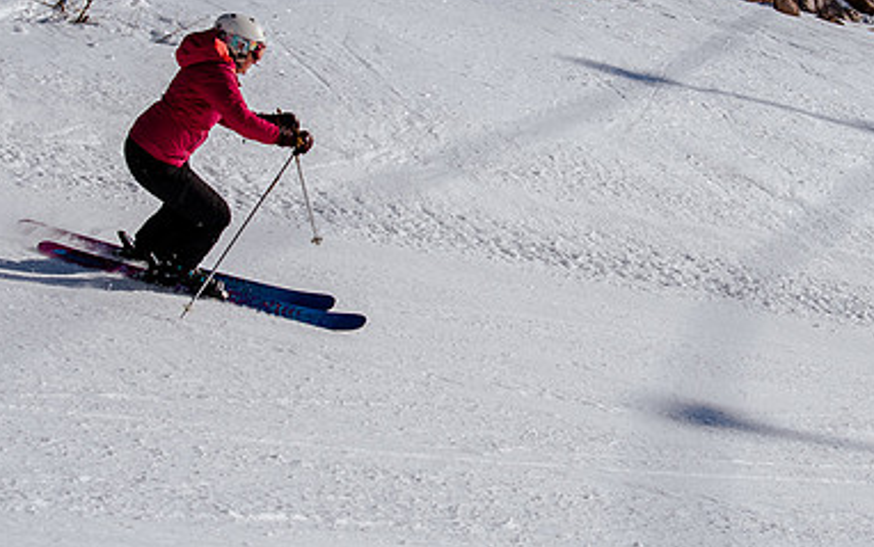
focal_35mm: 113
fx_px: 2692
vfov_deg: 11.6
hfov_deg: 18.4
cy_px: 136
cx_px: 526
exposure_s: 1/1000
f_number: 8
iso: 160
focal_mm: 44
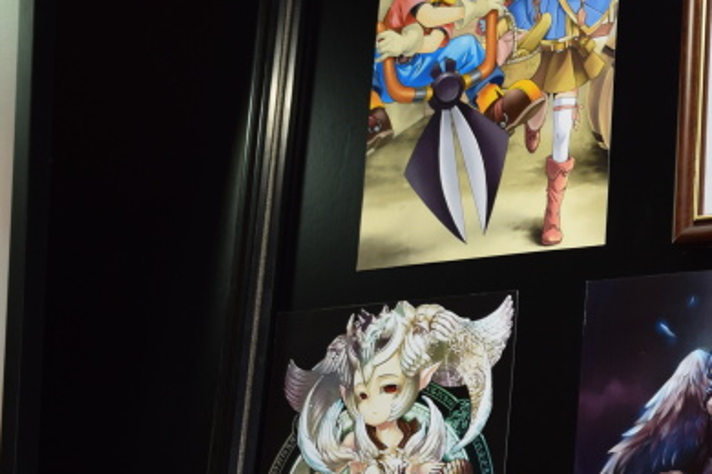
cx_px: 880
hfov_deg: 15.9
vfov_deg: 11.1
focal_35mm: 123
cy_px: 202
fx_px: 2432
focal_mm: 32
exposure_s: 1/60
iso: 400
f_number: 5.6
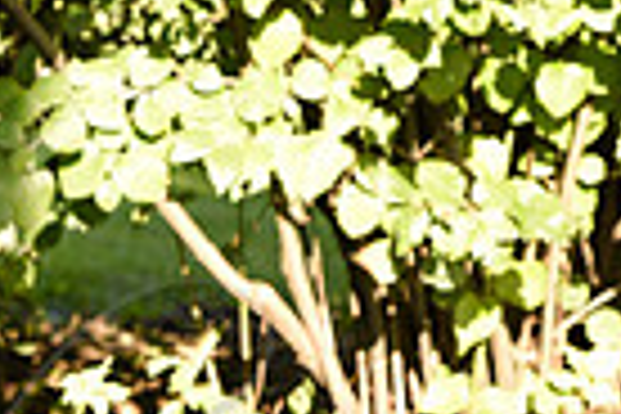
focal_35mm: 285
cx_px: -477
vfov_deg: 4.8
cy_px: 569
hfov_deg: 7.0
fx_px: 4916
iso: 200
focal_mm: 68
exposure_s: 1/125
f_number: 5.6
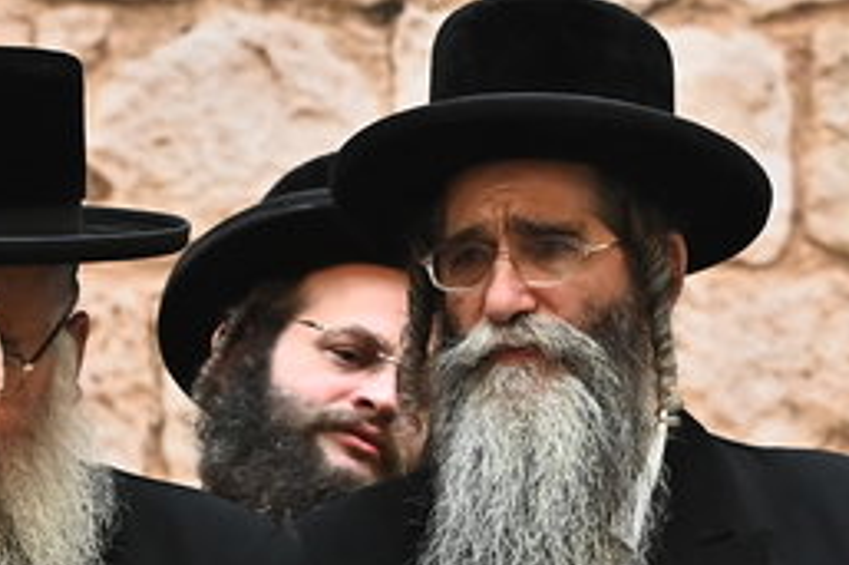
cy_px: 666
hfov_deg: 3.4
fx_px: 14140
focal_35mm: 600
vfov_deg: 2.3
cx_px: -535
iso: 2000
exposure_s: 1/160
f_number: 4.5
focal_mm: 110
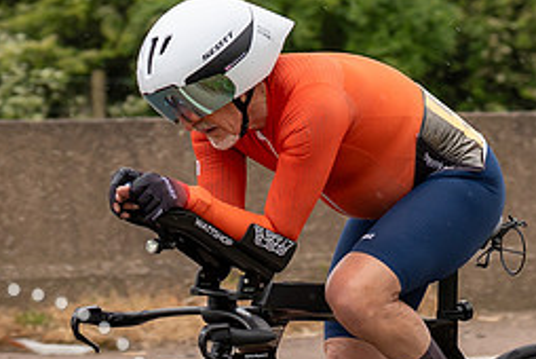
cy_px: 175
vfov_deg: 4.4
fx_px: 4636
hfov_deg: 6.6
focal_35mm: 311
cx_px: 351
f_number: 3.5
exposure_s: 1/1000
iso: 320
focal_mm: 70
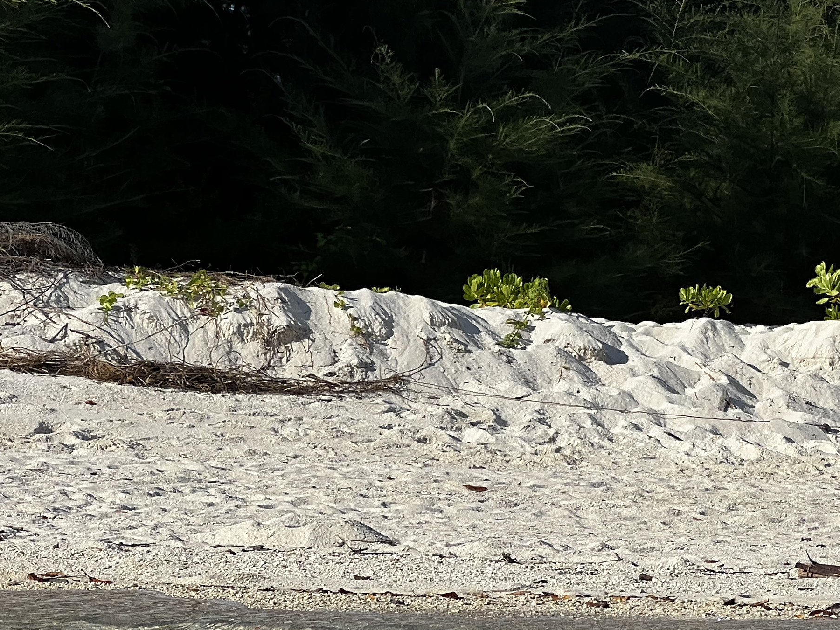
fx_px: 4150
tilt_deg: +0.9
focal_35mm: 171
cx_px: 850
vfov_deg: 8.7
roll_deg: -0.8
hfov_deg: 11.4
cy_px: 395
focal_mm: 9
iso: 32
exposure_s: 1/1119
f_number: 2.8
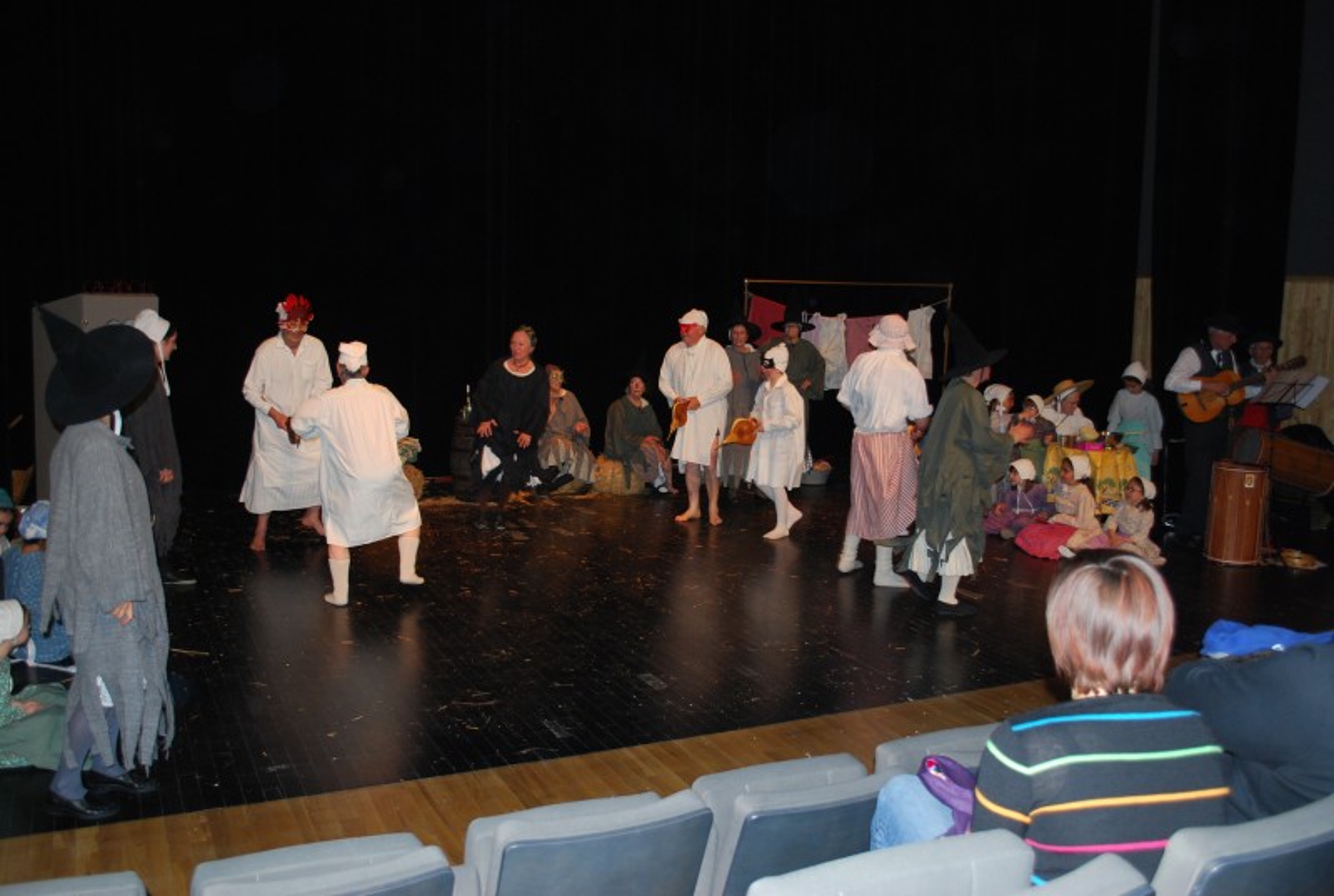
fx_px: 1225
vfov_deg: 40.1
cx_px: 667
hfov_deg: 57.1
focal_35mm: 33
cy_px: 448
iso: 400
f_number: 4
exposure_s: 1/80
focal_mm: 22
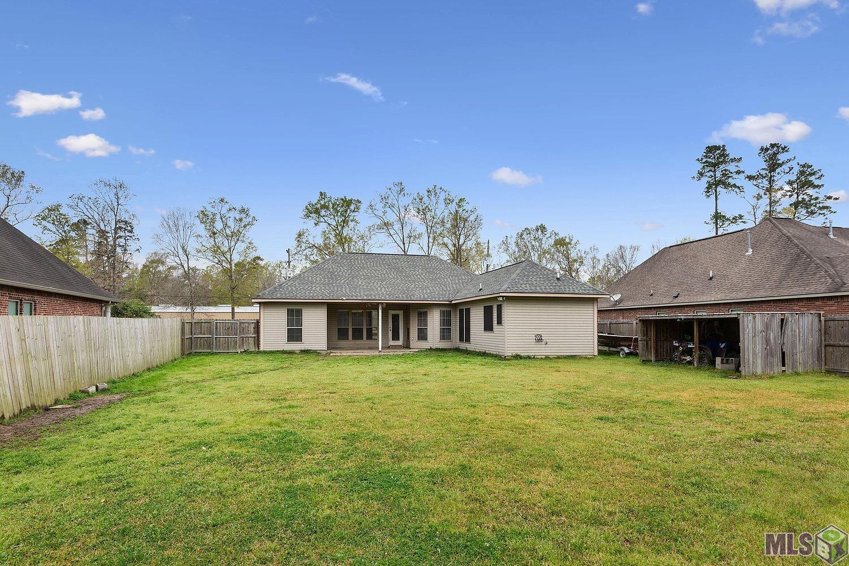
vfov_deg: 64.6
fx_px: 448
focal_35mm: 19
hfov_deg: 86.9
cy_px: 283
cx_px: 424
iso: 400
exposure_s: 1/250
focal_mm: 19
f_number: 10
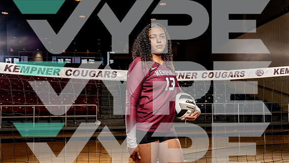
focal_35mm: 34
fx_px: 261
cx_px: 143
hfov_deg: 58.0
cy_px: 88
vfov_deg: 34.7
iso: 640
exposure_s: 1/250
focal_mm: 32
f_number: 6.3
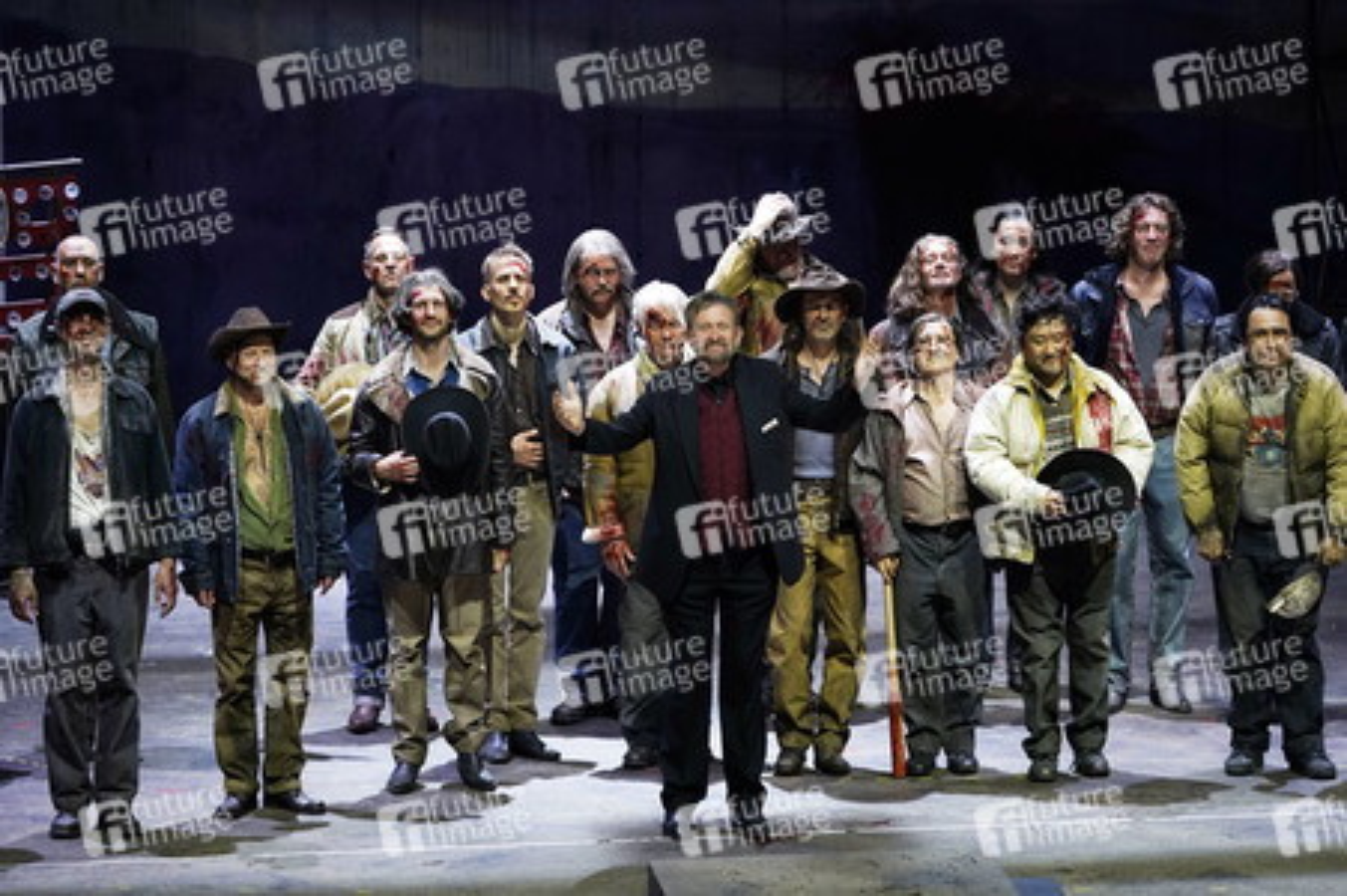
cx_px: 674
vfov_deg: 6.9
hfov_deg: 10.3
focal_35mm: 200
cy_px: 448
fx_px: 7478
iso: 2500
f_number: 5.6
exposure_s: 1/160
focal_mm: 200
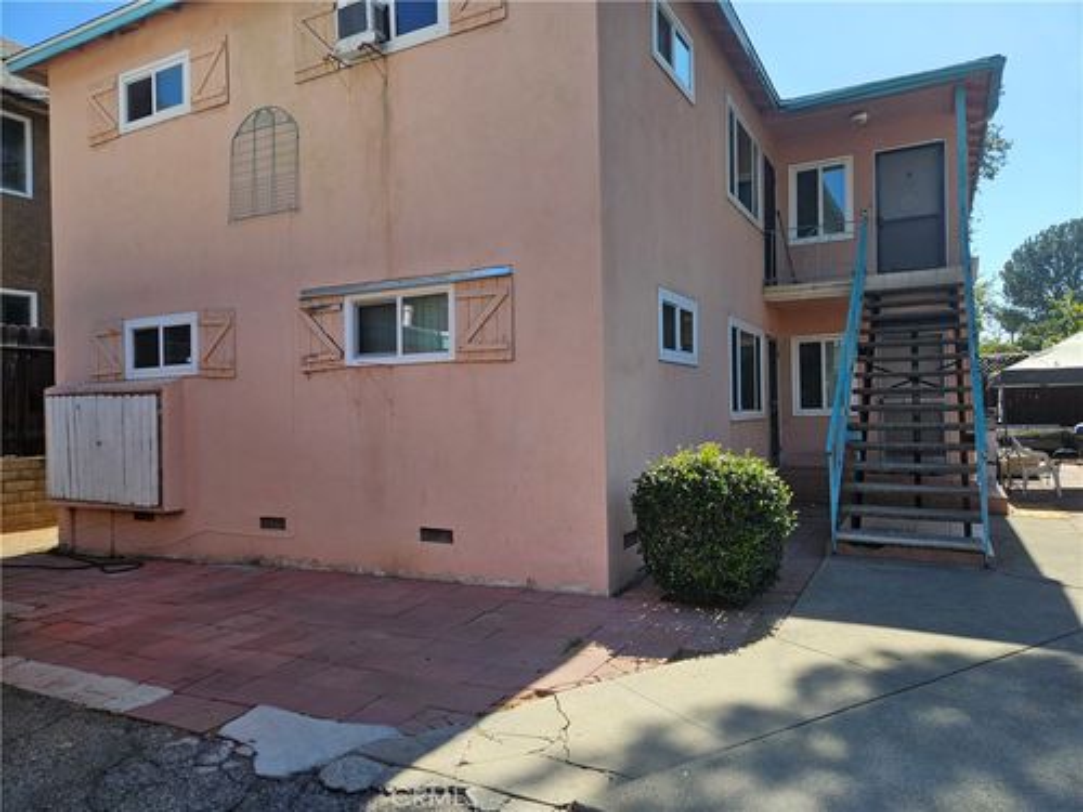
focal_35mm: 23
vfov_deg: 58.9
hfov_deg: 73.9
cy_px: 406
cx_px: 542
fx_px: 720
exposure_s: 1/1036
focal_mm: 5.4
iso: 25
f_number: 1.8
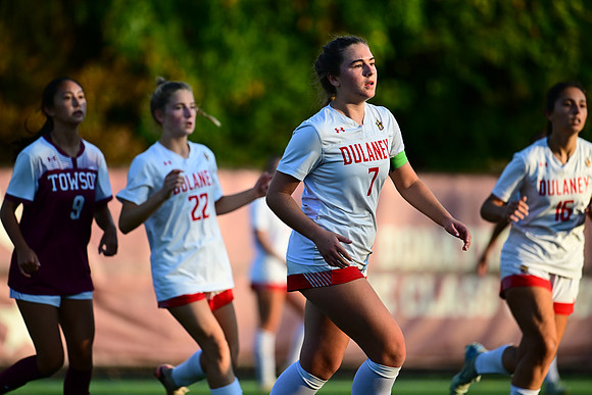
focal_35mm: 400
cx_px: 296
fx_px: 6579
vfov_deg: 3.4
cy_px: 198
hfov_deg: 5.2
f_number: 4.5
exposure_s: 1/2000
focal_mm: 400
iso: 800
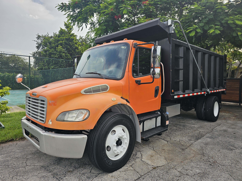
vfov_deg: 58.9
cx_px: 121
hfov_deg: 73.9
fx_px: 161
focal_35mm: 23
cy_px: 90
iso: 10
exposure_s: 1/216
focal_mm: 6.3
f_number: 1.7
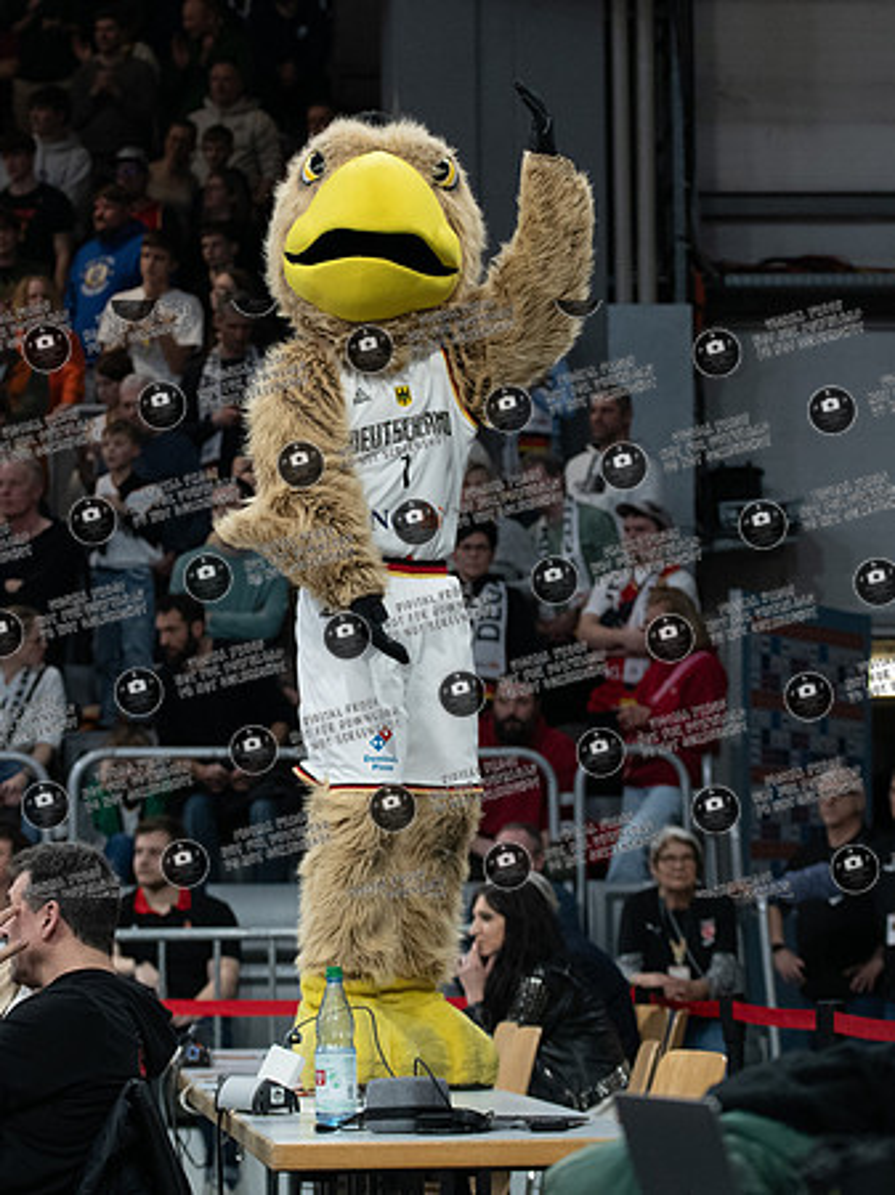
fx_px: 4998
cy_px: 357
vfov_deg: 13.6
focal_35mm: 145
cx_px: 333
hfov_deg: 10.2
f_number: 3.2
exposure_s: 1/1000
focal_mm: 70
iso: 1600
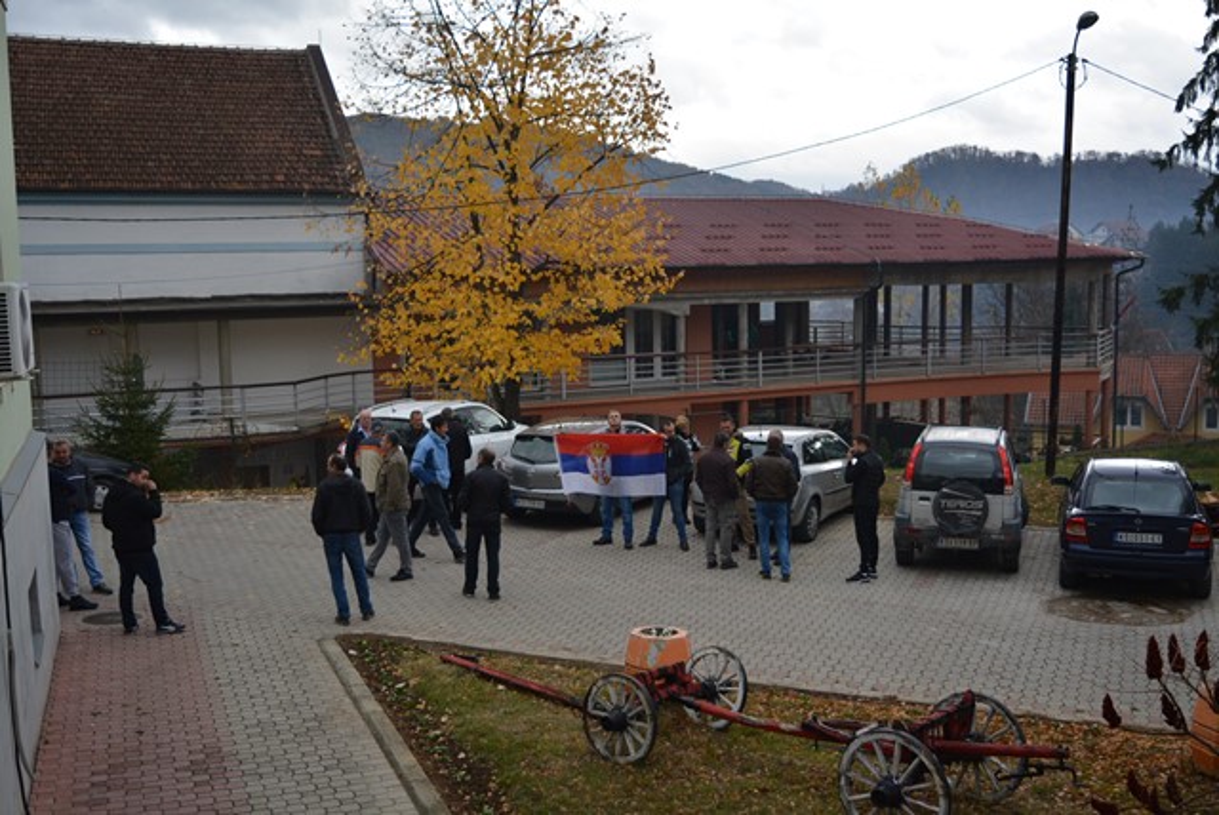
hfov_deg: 51.2
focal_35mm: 38
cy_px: 408
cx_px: 610
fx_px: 1271
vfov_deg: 35.6
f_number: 4
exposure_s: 1/1000
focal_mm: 25
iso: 450
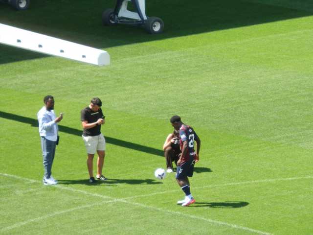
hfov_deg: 3.9
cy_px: 118
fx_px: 4557
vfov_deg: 3.0
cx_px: 156
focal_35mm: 504
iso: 250
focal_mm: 90
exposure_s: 1/640
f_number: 4.4
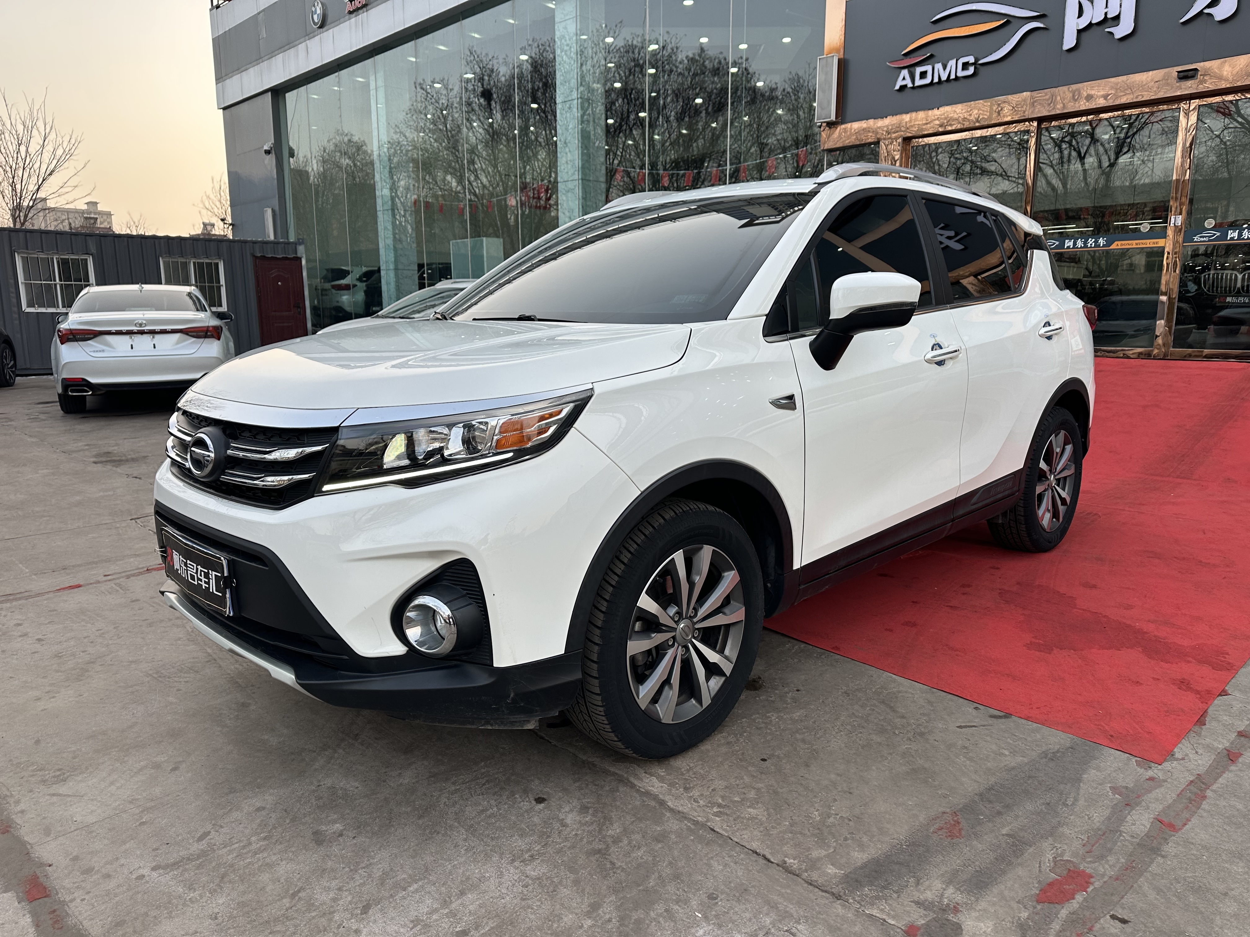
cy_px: 468
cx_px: 625
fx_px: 867
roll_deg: +0.0
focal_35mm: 24
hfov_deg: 71.6
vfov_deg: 56.8
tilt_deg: -10.7
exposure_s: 1/305
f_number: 1.78
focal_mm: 6.86
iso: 80
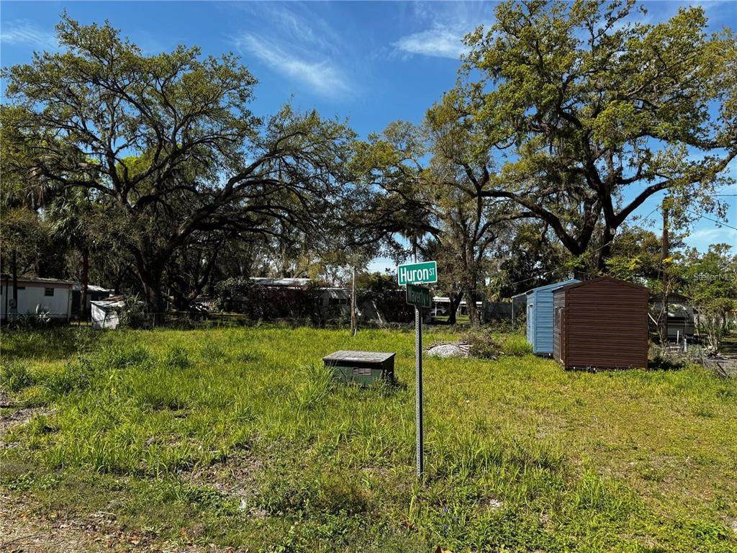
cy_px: 276
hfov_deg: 71.6
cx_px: 368
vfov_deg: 56.8
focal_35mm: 24
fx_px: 511
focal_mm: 6.76
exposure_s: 1/2959
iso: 80
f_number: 1.78
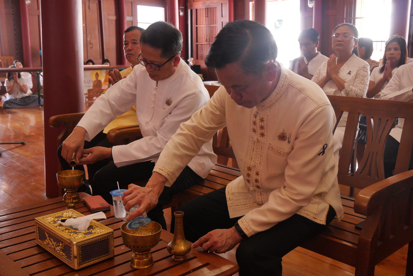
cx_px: 206
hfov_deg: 51.9
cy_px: 138
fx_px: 425
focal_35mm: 37
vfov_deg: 36.0
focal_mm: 18
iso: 2000
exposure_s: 1/80
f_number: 5
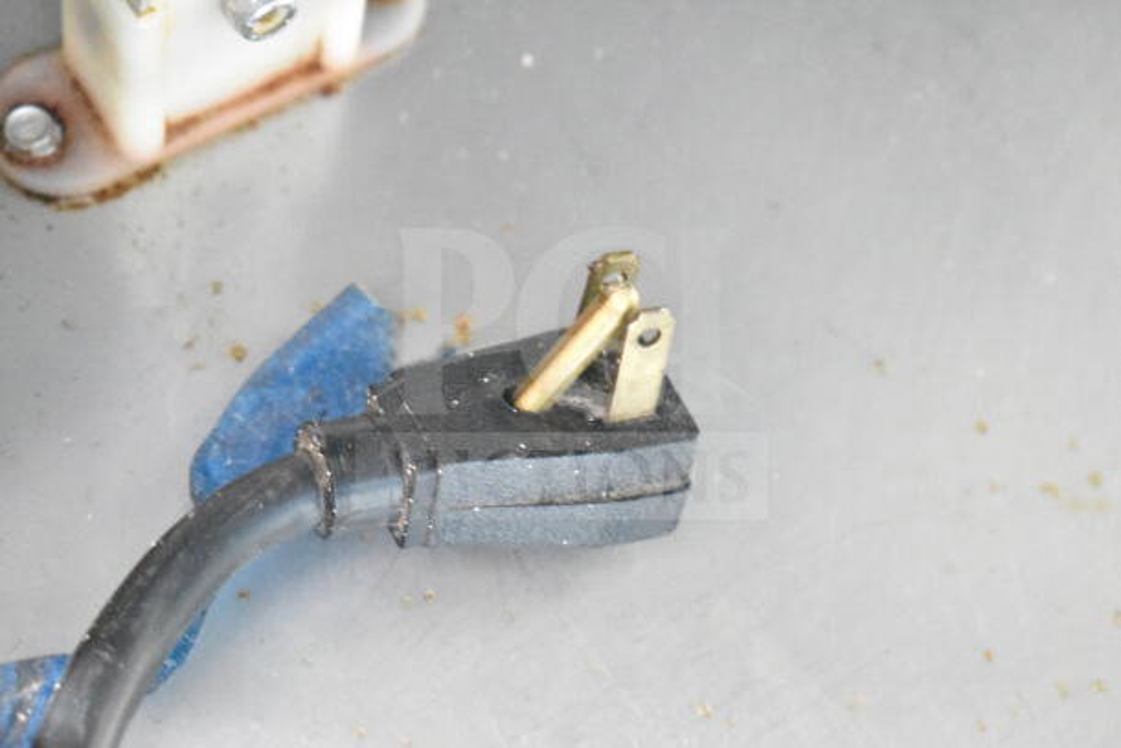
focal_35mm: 72
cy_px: 374
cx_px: 560
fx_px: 2242
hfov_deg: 28.1
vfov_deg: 18.9
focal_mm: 48
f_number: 5.3
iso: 25600
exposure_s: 1/60
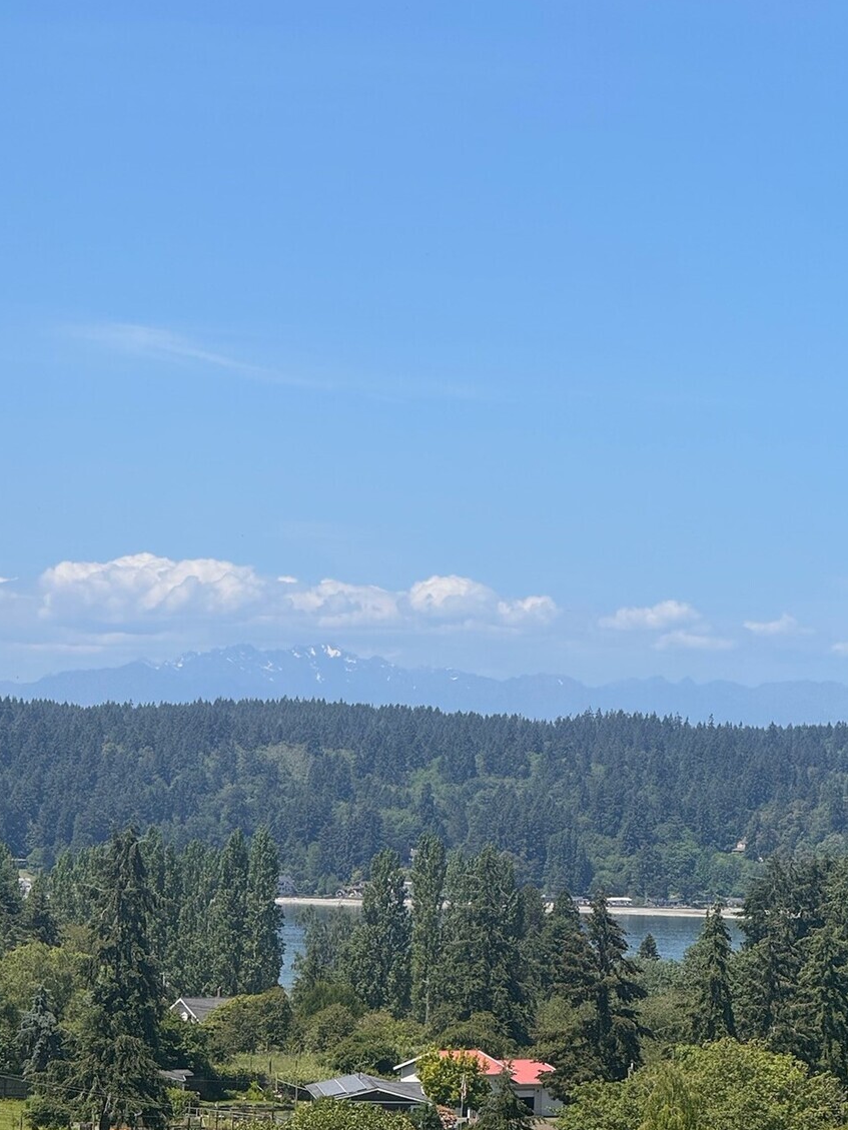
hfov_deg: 9.7
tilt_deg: +2.7
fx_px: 4997
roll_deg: -1.5
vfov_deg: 12.9
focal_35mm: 153
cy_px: 588
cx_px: 423
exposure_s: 1/1916
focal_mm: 15.66
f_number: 2.8
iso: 50
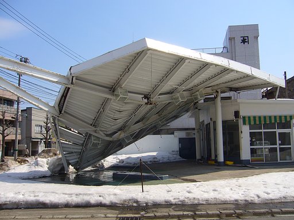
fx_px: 297
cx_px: 147
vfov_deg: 40.7
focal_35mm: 35
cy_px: 110
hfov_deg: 52.6
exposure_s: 1/400
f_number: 5.6
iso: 80
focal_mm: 5.8
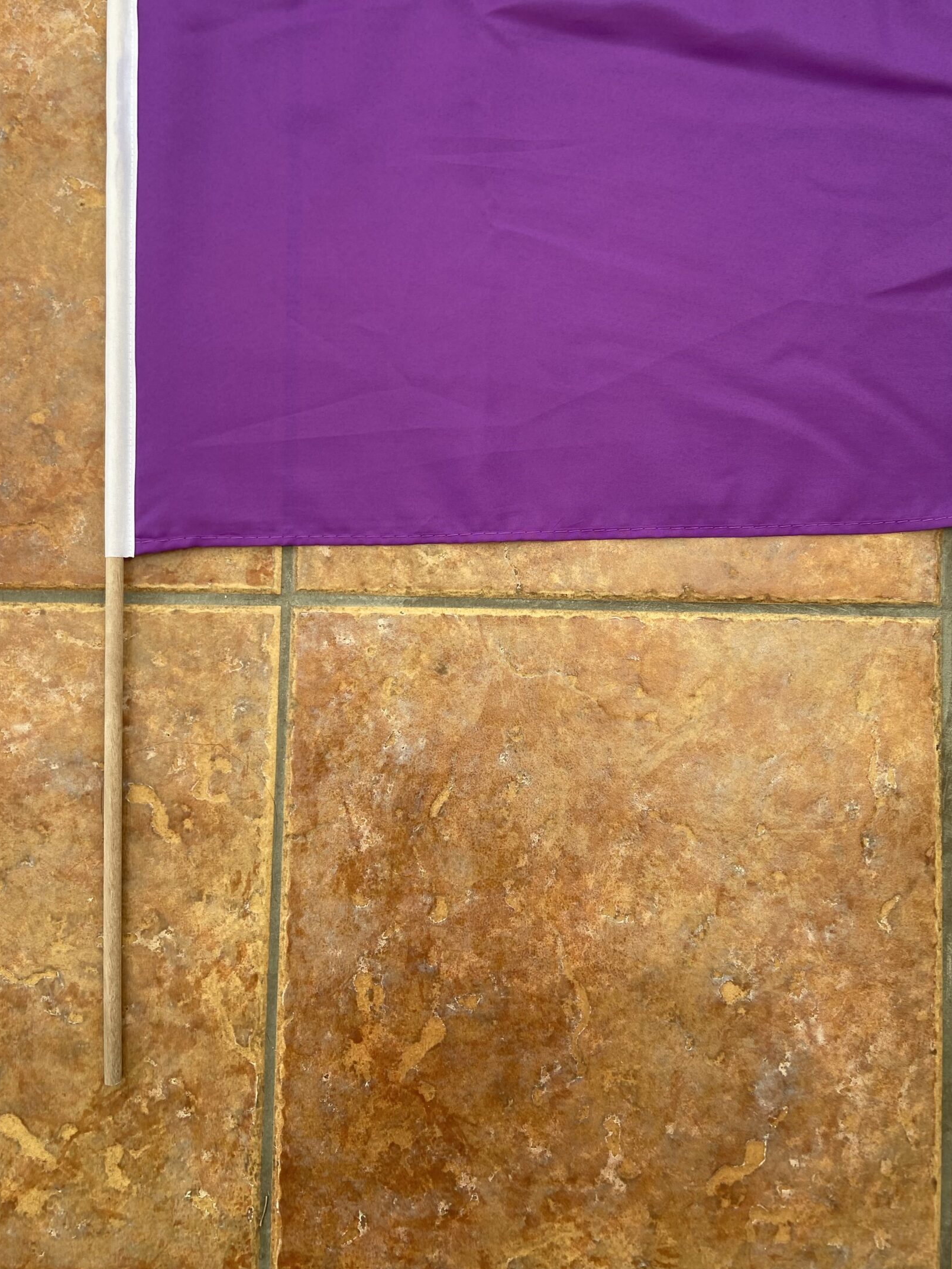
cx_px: 527
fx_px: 1137
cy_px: 549
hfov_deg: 45.4
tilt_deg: -88.7
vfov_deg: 58.1
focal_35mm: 31
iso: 40
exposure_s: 1/122
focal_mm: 4.25
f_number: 1.8
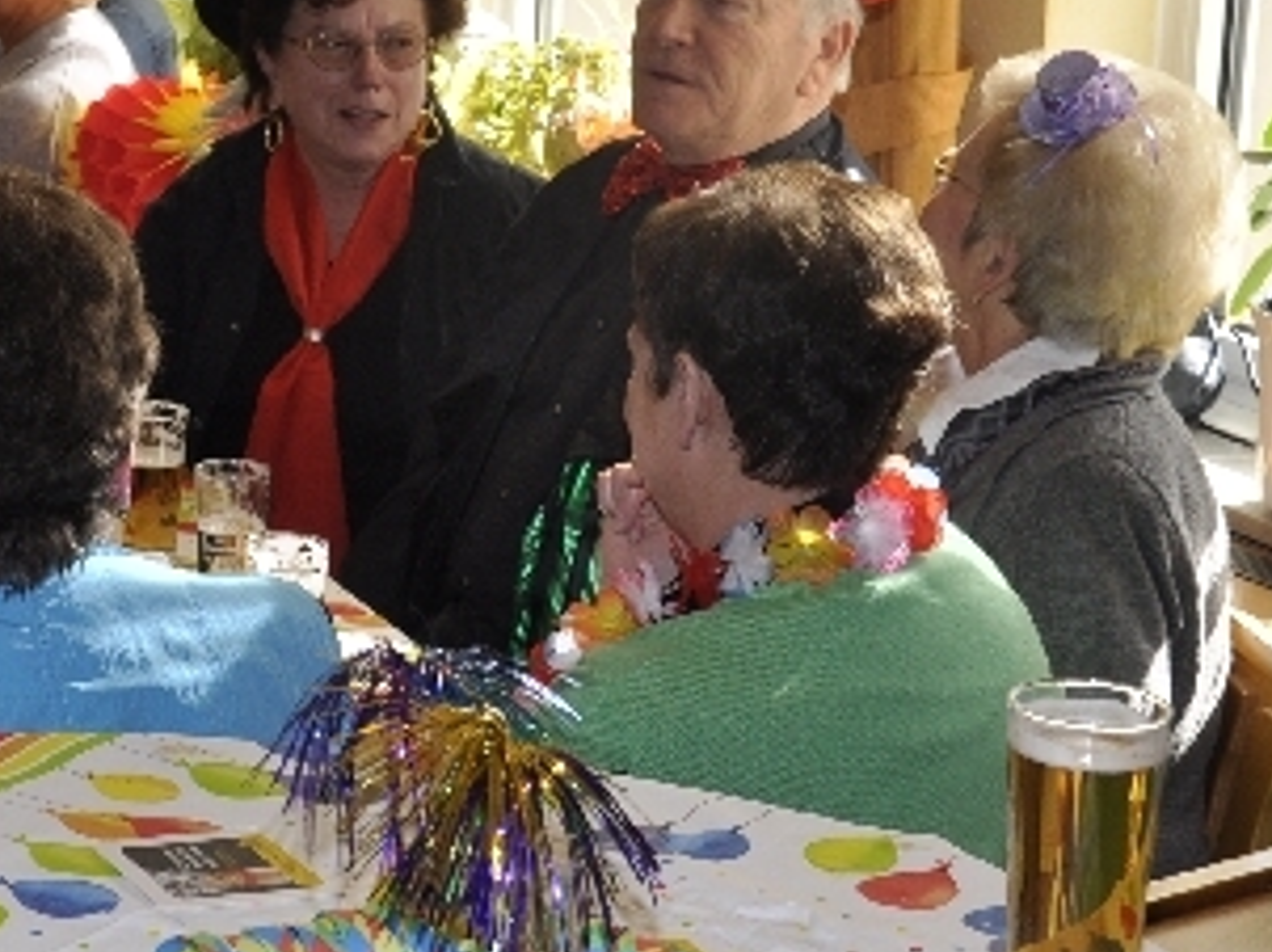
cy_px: 276
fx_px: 3929
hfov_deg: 17.9
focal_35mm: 107
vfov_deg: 13.8
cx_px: -13
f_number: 7.1
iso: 400
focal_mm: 28
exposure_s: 1/200
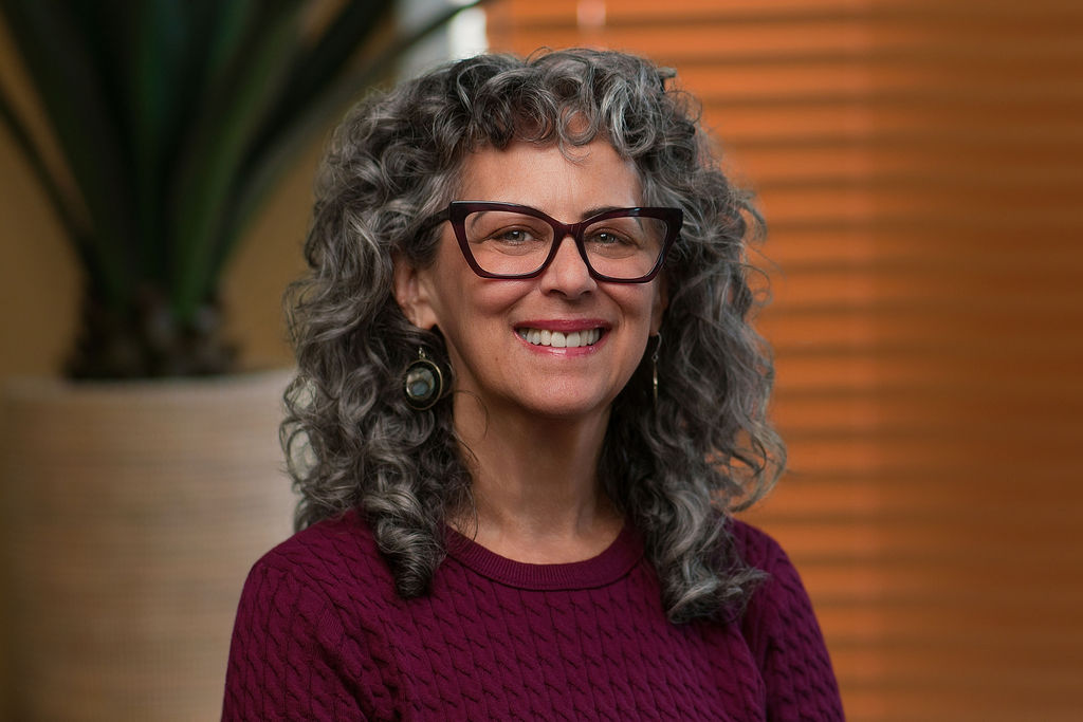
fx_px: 3836
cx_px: 542
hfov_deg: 16.1
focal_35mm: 128
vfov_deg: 10.8
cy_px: 361
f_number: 2.2
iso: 200
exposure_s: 1/160
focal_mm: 85
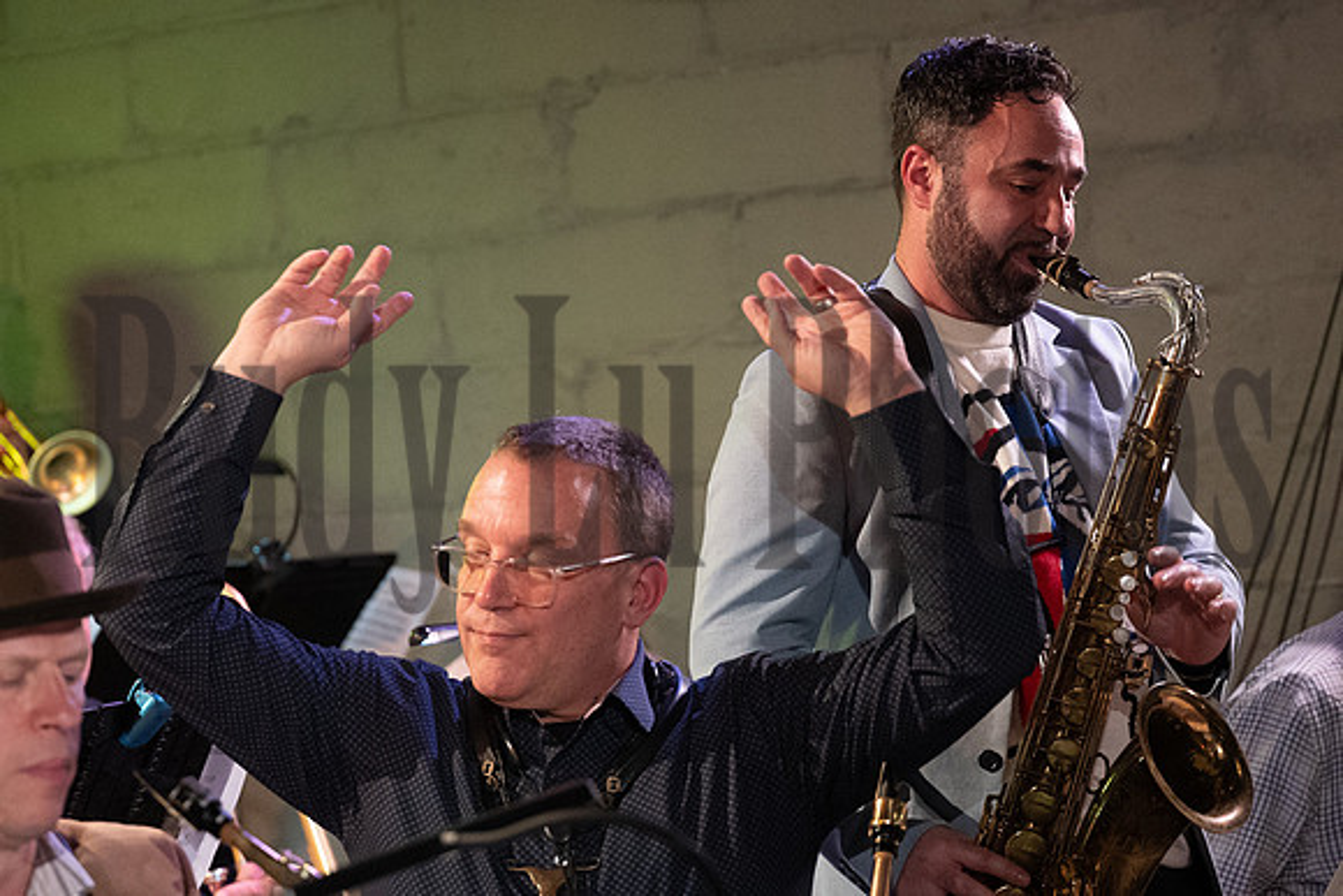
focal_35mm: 105
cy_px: 448
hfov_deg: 19.5
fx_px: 3918
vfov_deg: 13.0
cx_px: 672
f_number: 2.8
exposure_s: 1/250
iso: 5000
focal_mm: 70
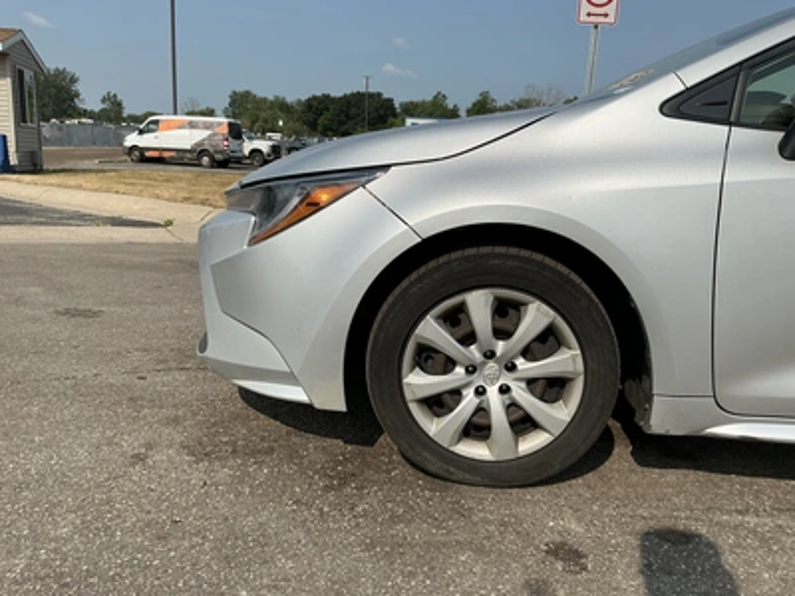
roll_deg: -2.7
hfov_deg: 63.4
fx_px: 643
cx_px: 398
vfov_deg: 49.7
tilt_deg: -11.7
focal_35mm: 28
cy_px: 298
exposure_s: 1/3534
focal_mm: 3
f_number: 1.8
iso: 25
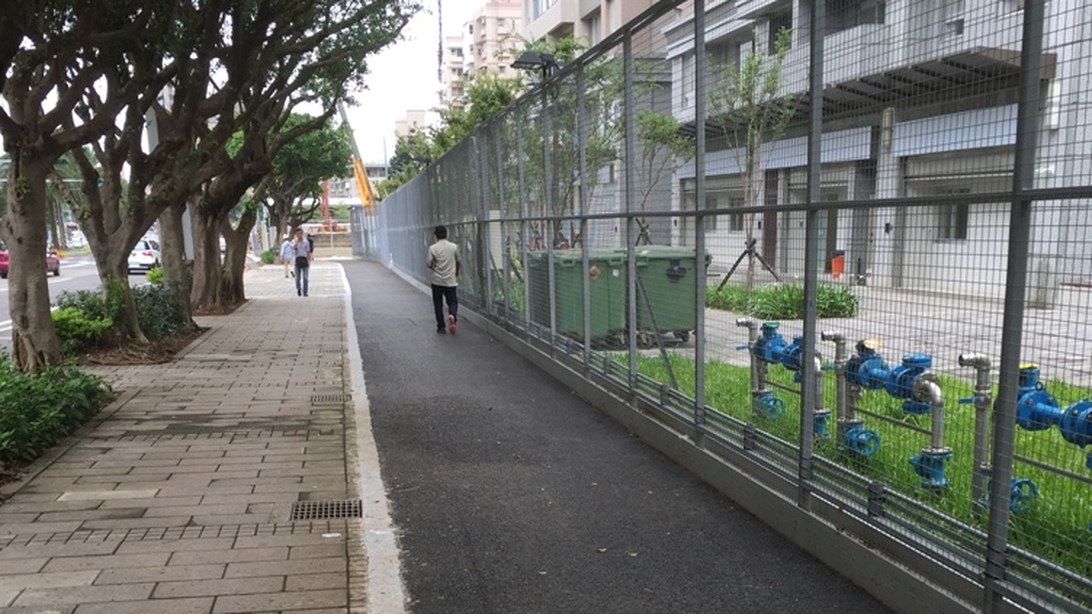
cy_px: 549
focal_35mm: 43
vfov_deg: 26.8
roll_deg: +0.2
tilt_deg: -13.8
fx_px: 1245
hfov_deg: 47.4
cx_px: 549
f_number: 2.2
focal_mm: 4.15
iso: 32
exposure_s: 1/260
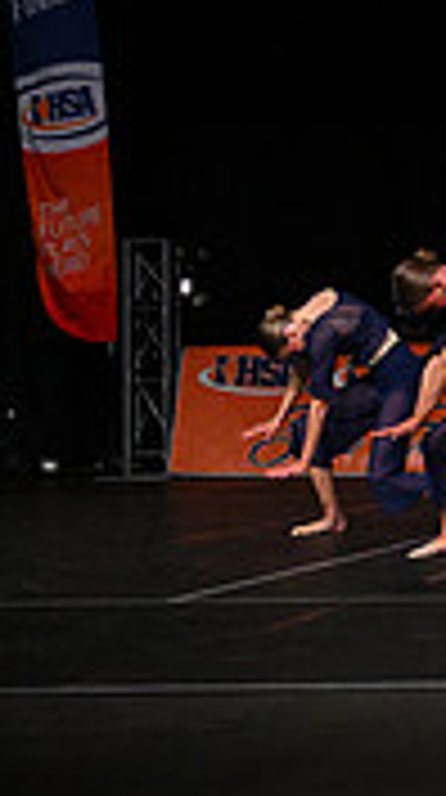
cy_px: 241
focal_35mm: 165
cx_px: 1221
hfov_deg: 6.8
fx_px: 3484
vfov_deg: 13.0
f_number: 4
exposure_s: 1/1000
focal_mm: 48
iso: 8000
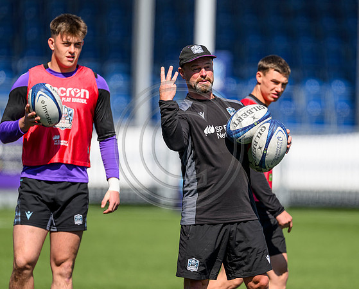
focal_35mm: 530
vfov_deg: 2.9
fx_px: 5649
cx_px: 246
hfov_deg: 3.6
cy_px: 169
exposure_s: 1/1000
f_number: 3.2
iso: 64
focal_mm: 400
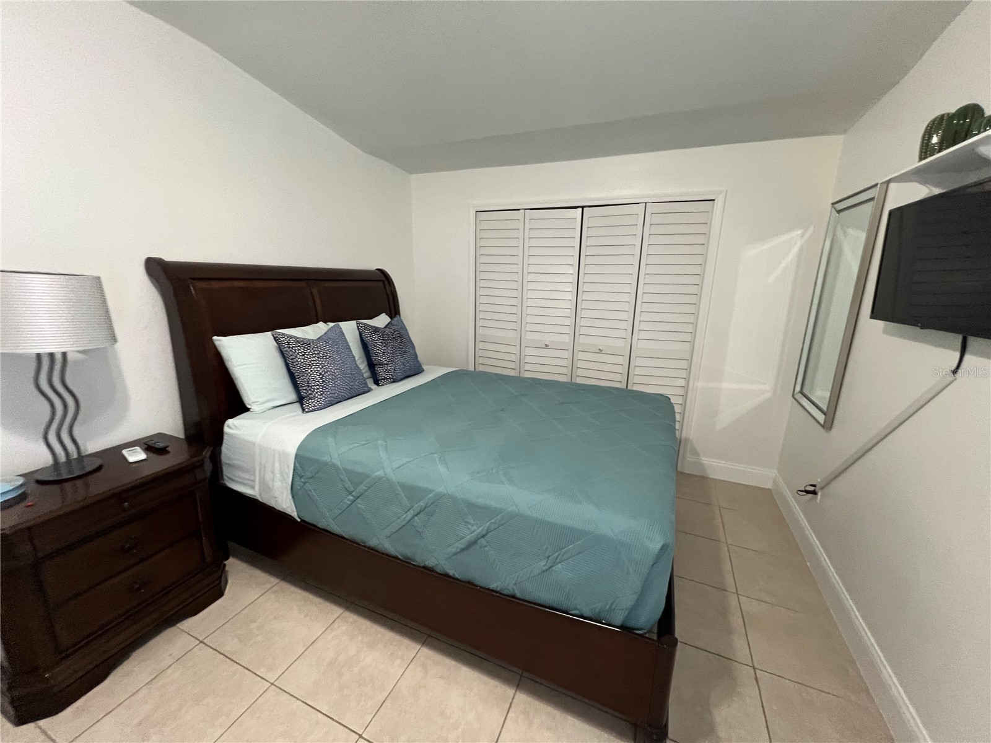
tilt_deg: -11.2
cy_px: 372
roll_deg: -1.3
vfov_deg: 89.9
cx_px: 496
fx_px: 372
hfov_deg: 106.2
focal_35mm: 13
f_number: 1.8
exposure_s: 1/60
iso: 320
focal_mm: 1.57
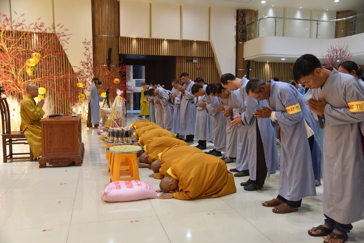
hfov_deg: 58.7
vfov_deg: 41.2
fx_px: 324
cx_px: 182
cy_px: 122
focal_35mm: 32
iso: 900
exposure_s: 1/60
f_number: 4
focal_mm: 32
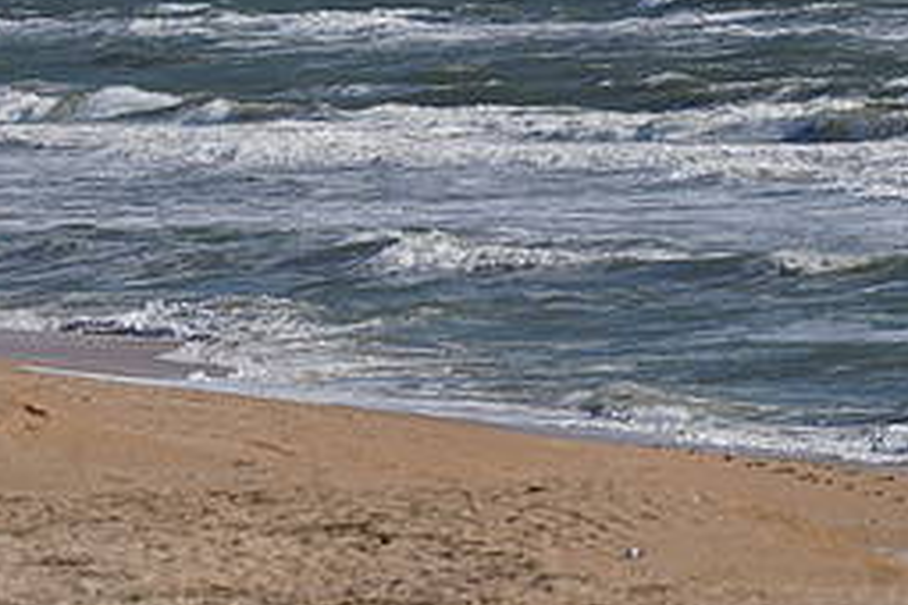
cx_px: 474
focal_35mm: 614
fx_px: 15485
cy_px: 69
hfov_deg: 3.4
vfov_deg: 2.2
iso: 200
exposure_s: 1/2000
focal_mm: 270
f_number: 5.6
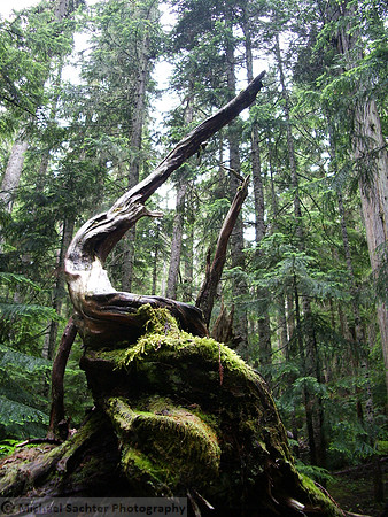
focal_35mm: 35
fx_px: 523
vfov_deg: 52.6
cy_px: 258
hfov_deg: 40.7
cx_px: 194
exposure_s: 1/25
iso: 200
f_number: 2.6
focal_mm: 5.8
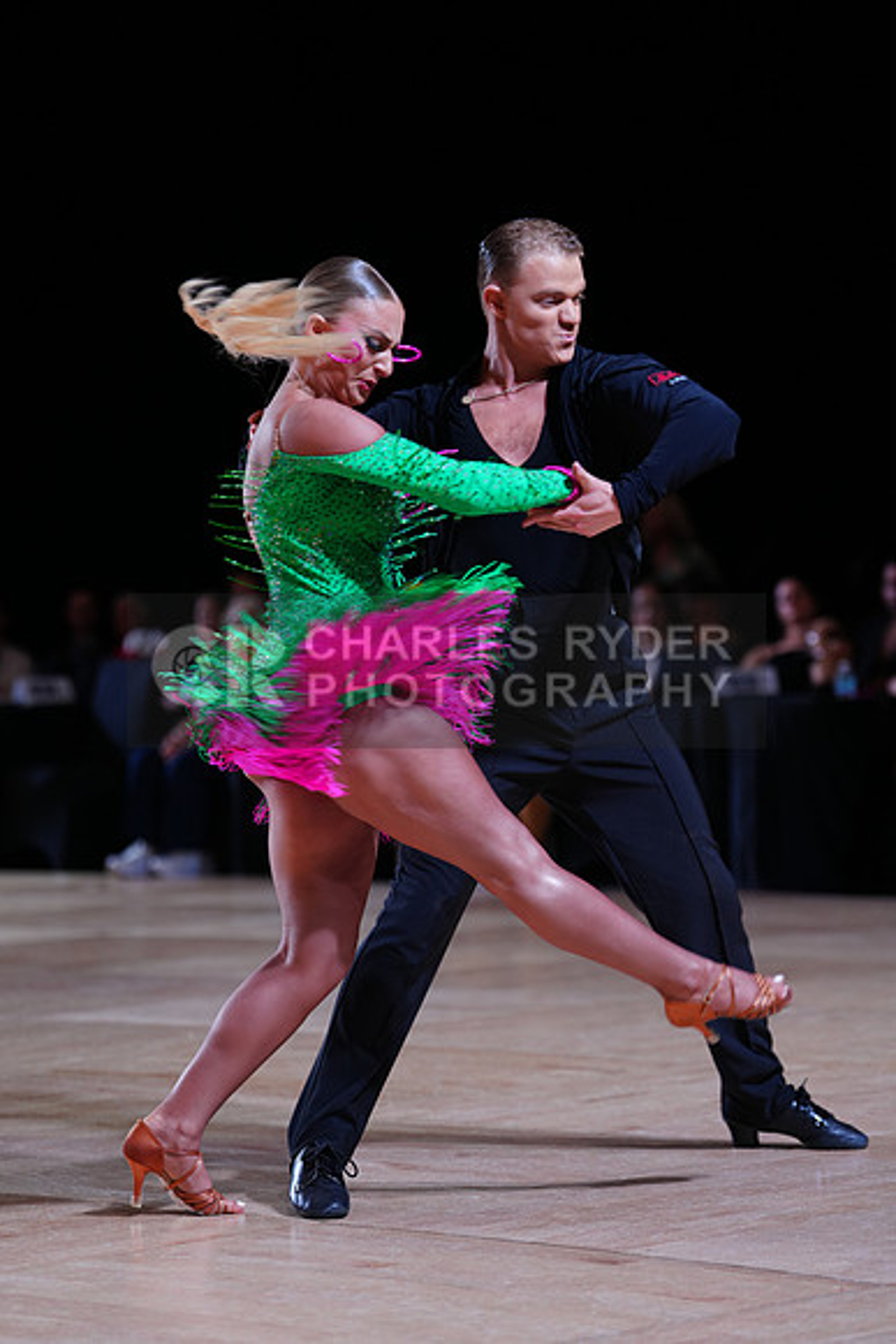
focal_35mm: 117
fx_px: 4365
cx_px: 448
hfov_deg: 11.7
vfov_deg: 17.5
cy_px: 672
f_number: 2.8
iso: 640
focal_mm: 117
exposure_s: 1/500
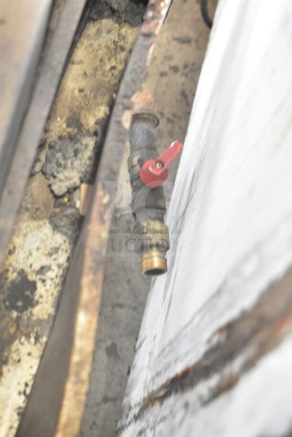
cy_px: 218
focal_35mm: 60
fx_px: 729
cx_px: 146
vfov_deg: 33.4
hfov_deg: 22.6
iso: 1600
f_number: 4.8
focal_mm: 40
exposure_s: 1/100
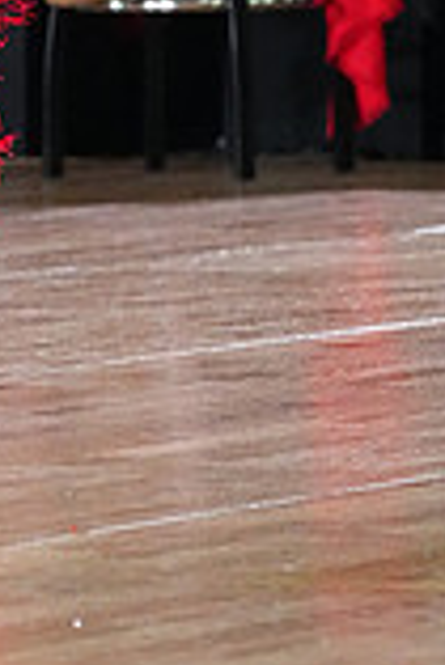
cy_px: -449
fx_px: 8454
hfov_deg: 3.0
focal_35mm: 457
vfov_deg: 4.5
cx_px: -290
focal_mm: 124
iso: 8000
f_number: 5
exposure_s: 1/400
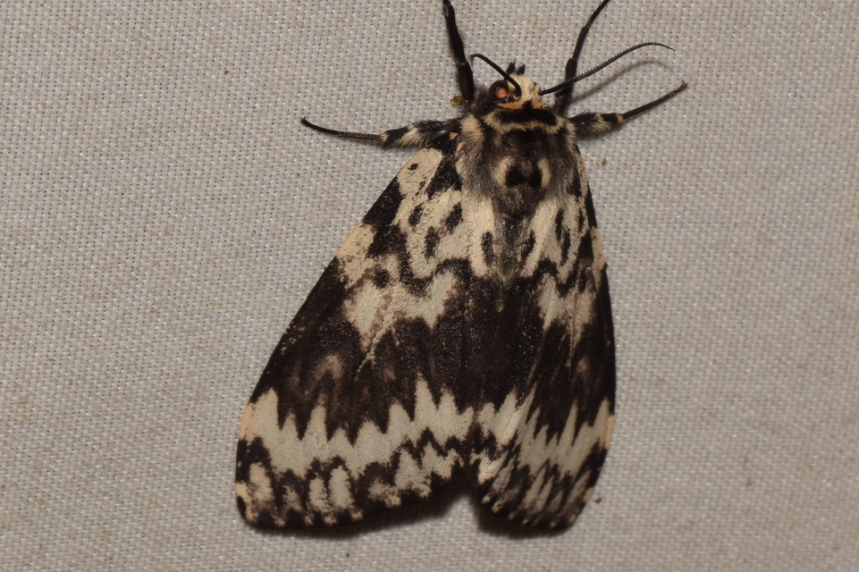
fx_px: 5009
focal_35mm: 210
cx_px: 430
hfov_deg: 9.8
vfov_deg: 6.5
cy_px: 286
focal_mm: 140
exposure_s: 1/160
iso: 125
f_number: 14
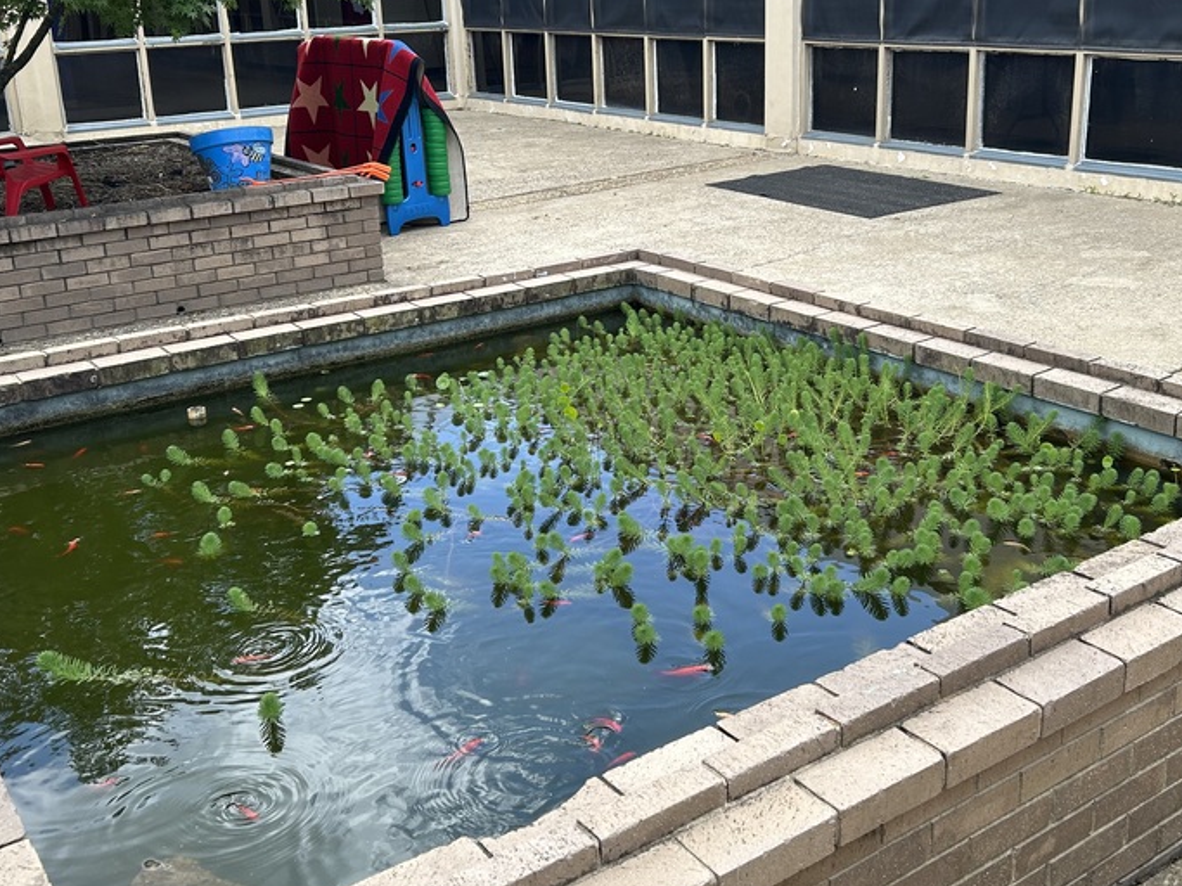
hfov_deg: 47.8
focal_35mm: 39
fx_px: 1331
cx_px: 626
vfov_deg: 36.7
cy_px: 355
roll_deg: +2.5
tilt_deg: -15.6
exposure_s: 1/853
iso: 50
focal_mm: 5.7
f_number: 1.5
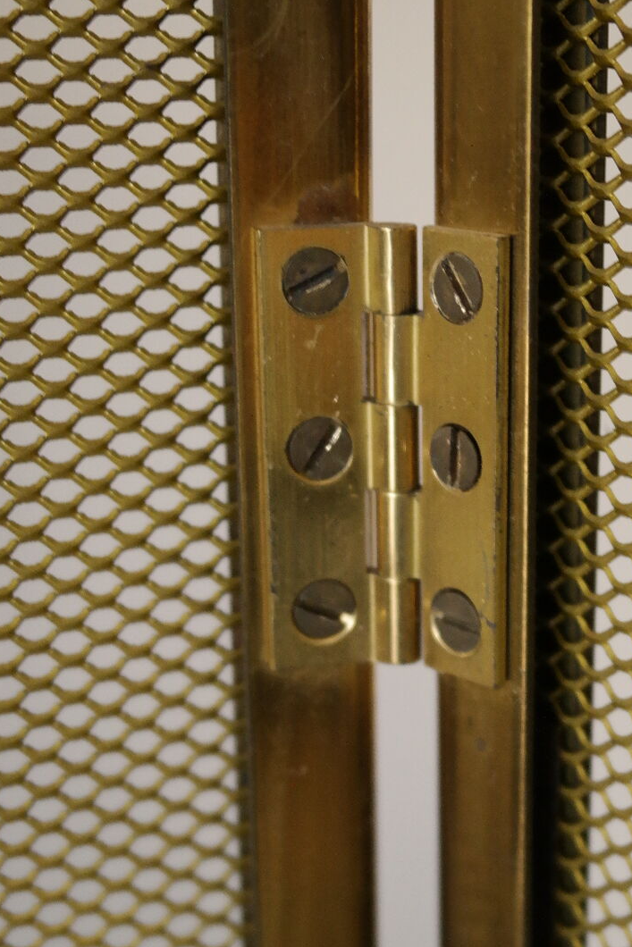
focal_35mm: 75
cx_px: 510
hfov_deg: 18.0
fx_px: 1974
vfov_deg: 27.0
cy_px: 476
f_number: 6.3
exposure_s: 1/30
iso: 1600
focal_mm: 30
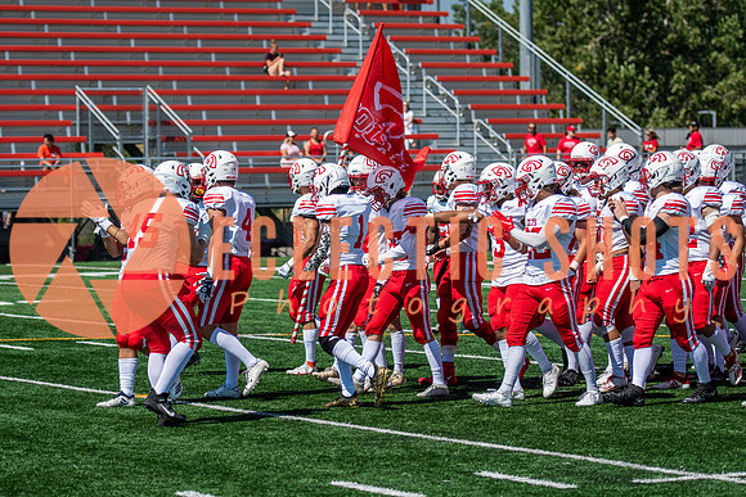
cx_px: 336
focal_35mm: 142
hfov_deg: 14.5
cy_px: 224
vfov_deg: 9.7
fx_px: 2939
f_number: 2.8
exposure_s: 1/5000
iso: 160
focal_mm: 86
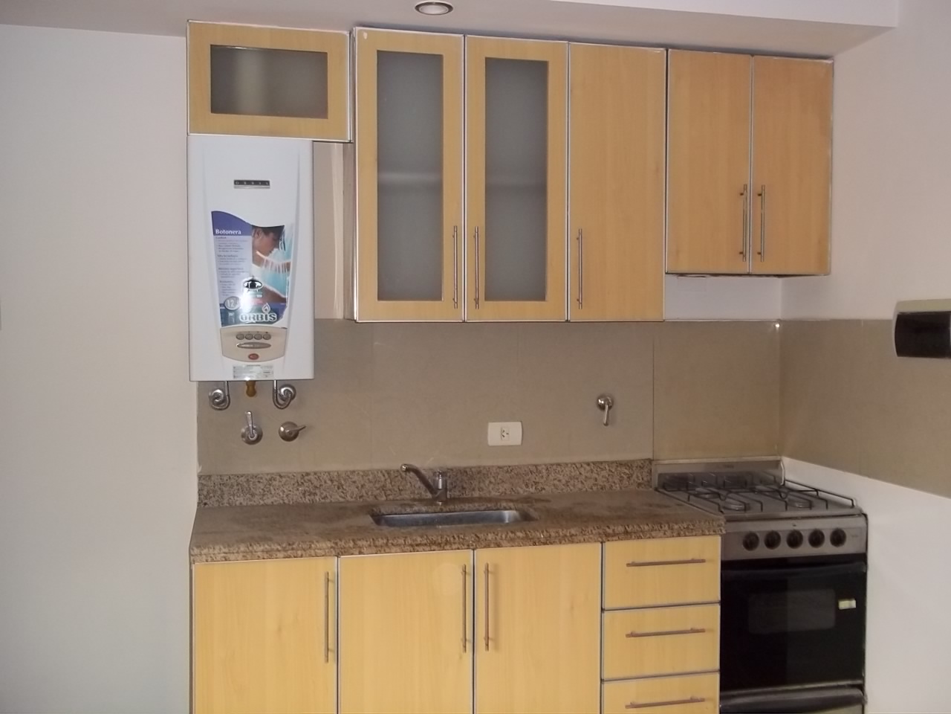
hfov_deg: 51.4
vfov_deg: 39.7
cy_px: 357
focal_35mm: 36
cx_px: 476
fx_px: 989
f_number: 3.1
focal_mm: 6.5
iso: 160
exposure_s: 1/30
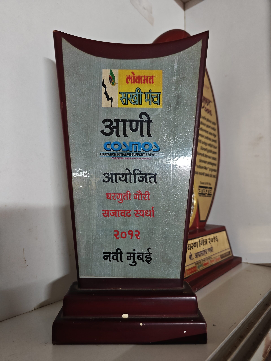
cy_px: 180
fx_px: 251
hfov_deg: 56.8
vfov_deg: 71.6
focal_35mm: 24
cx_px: 136
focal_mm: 5.59
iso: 800
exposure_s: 1/25
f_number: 1.8
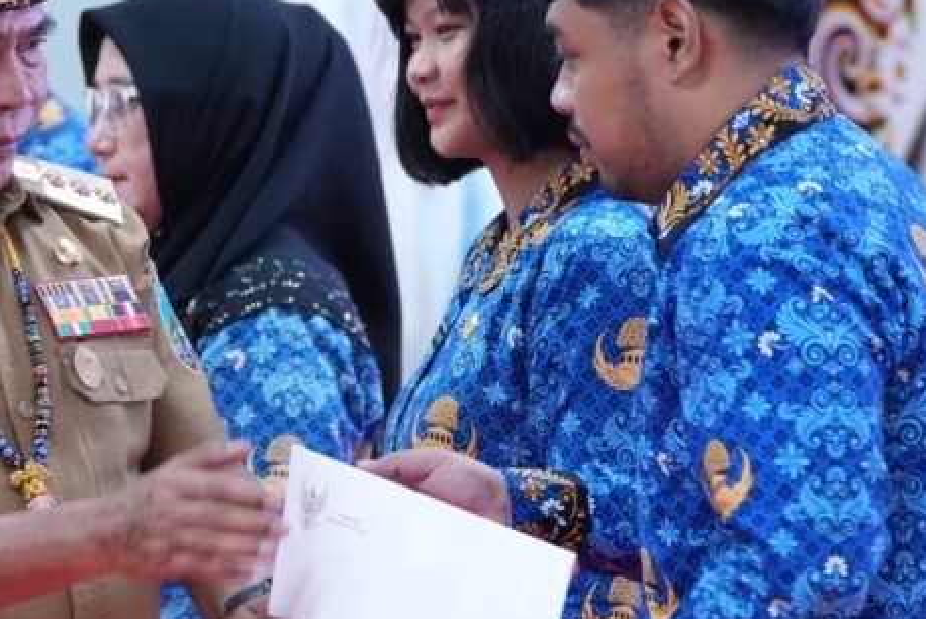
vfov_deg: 3.1
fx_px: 11505
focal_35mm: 447
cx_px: 224
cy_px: 315
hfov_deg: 4.6
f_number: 5.6
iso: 5000
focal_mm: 200
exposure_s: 1/100
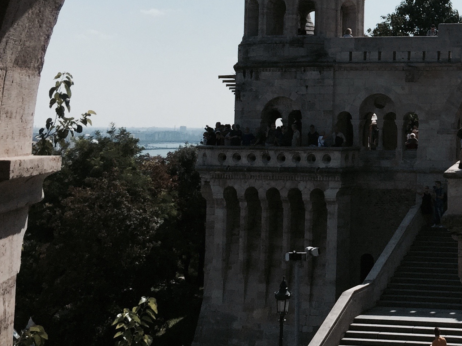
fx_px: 988
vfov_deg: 19.7
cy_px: 71
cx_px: 516
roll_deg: -1.4
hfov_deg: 24.5
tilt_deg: +3.0
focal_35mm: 74
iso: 32
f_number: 2.2
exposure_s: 1/5650
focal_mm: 4.15
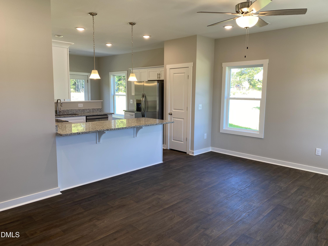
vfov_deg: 53.1
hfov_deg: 67.3
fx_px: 246
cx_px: 164
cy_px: 123
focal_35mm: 26
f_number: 1.8
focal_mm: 4.25
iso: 64
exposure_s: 1/120
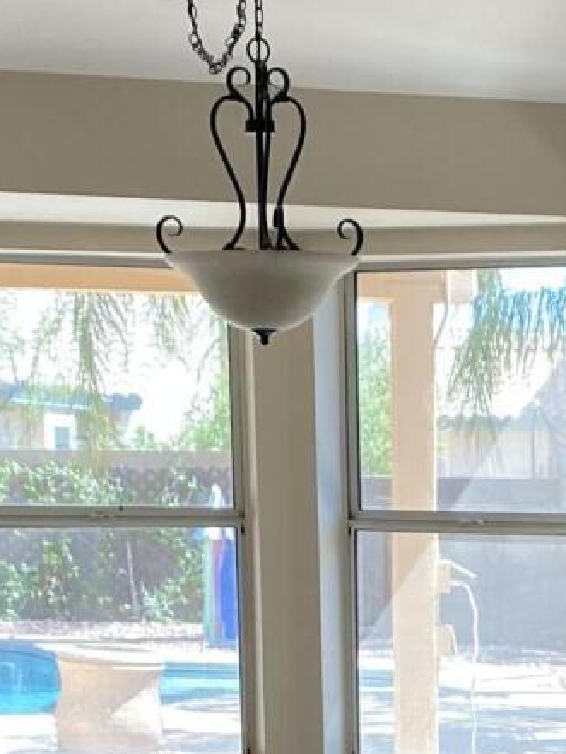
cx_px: 616
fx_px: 2571
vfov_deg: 15.8
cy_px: 992
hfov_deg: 12.4
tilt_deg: -11.6
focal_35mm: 118
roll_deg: +0.1
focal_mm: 4.25
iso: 100
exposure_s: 1/120
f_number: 1.8
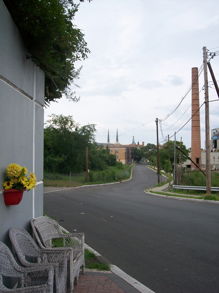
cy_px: 146
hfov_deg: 36.8
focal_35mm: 39
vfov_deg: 47.9
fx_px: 329
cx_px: 110
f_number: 4
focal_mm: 8
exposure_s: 1/500
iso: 100
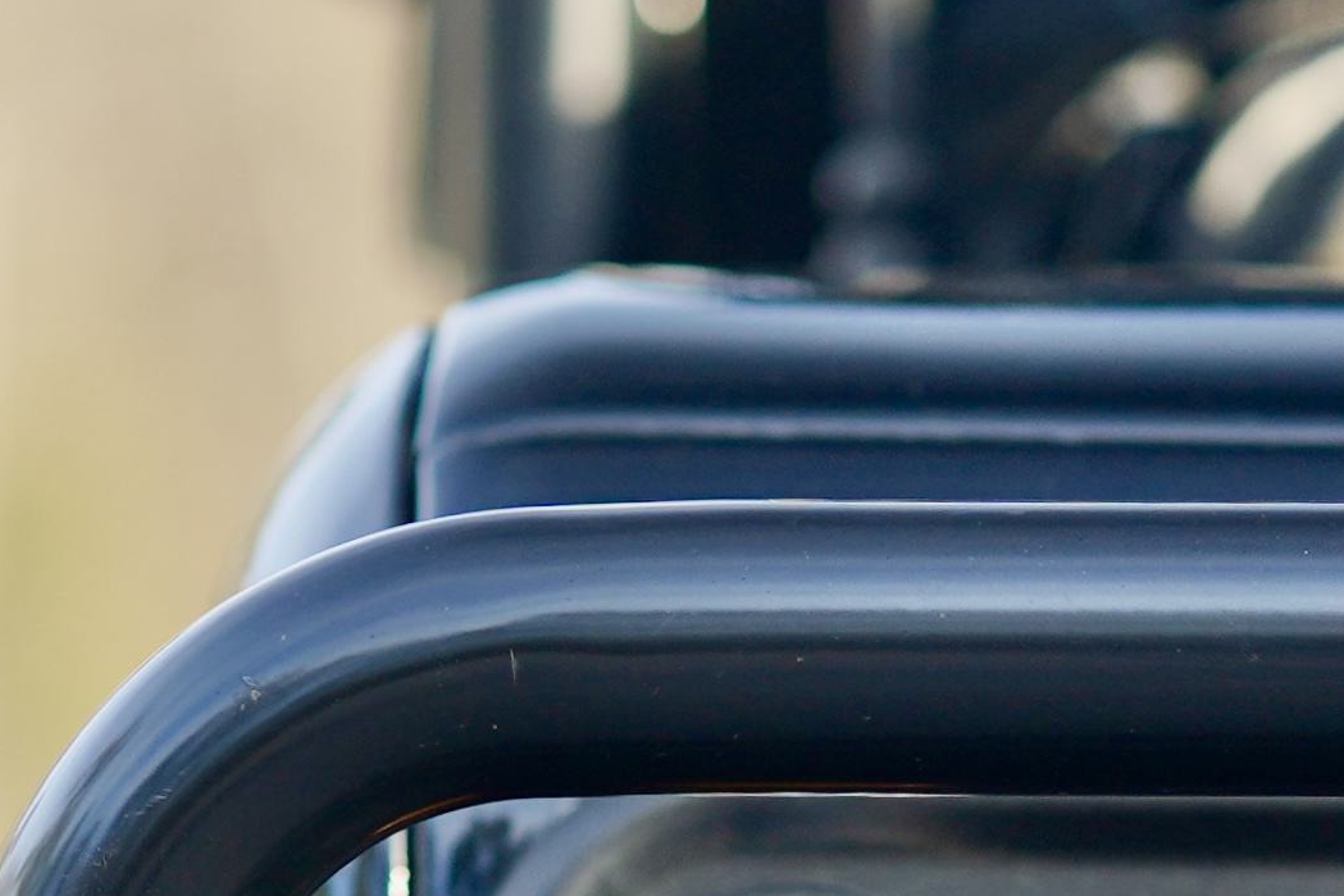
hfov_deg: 4.4
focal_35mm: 467
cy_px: 1341
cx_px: 1340
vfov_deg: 2.9
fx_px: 17431
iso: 160
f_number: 2
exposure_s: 1/400
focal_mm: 85
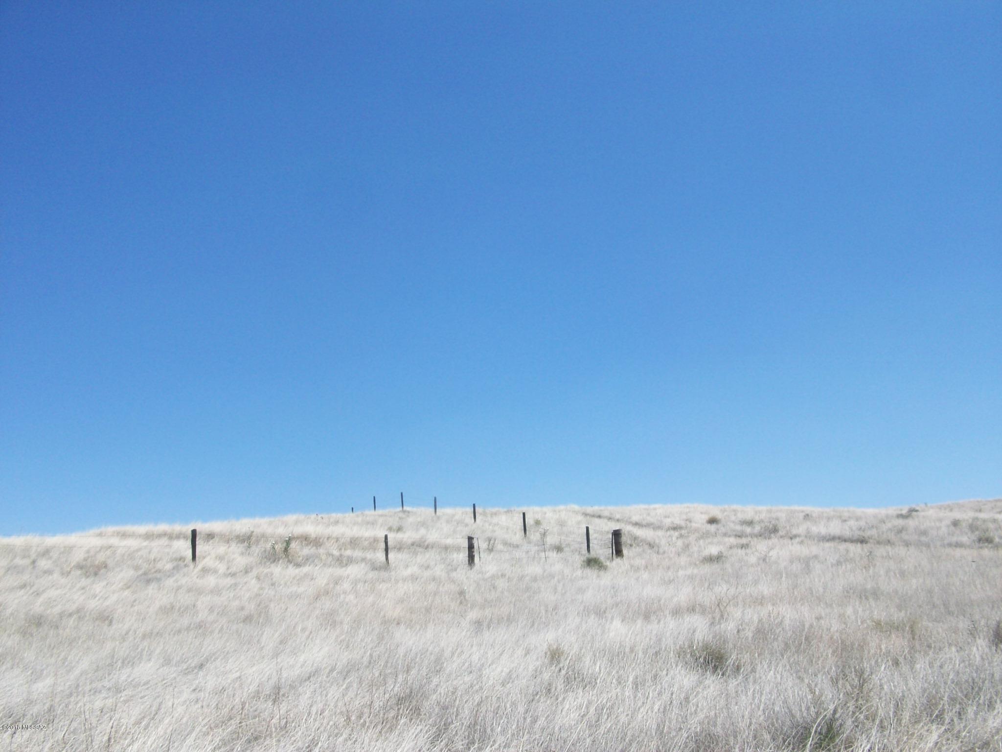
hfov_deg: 54.0
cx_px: 501
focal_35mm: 34
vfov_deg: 41.8
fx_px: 984
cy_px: 376
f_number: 5.5
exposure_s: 1/361
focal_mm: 5.7
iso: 64
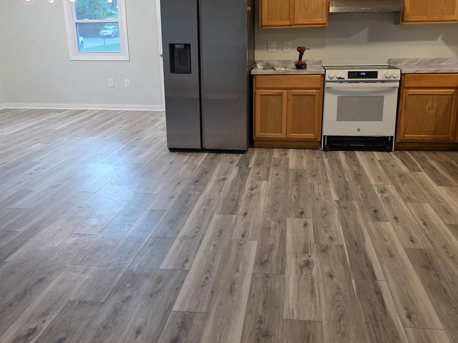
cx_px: 240
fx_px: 450
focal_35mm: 34
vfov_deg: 41.8
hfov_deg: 53.9
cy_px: 154
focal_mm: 6.3
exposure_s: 1/120
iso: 250
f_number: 1.7
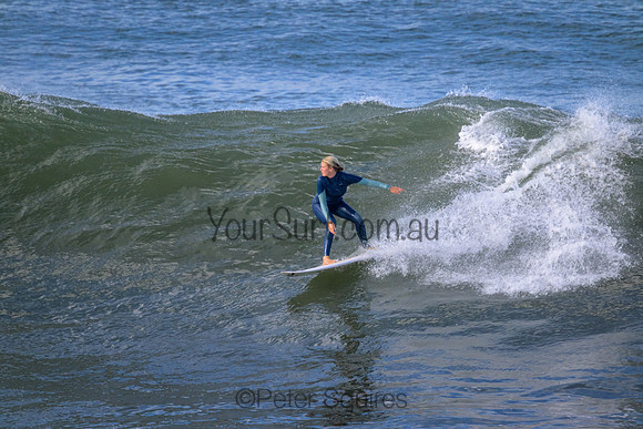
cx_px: 322
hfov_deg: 2.6
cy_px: 214
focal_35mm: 800
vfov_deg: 1.7
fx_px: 14292
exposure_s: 1/2000
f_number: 11
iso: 2000
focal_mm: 800
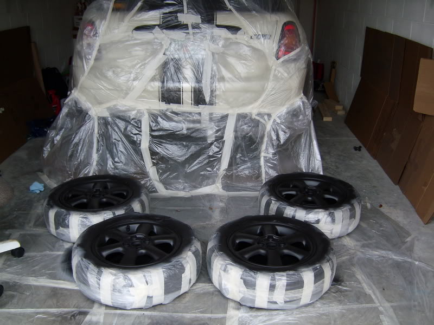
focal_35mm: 35
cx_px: 217
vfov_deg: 40.7
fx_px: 439
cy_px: 162
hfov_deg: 52.6
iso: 50
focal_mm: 5.8
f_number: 2.8
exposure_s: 1/458
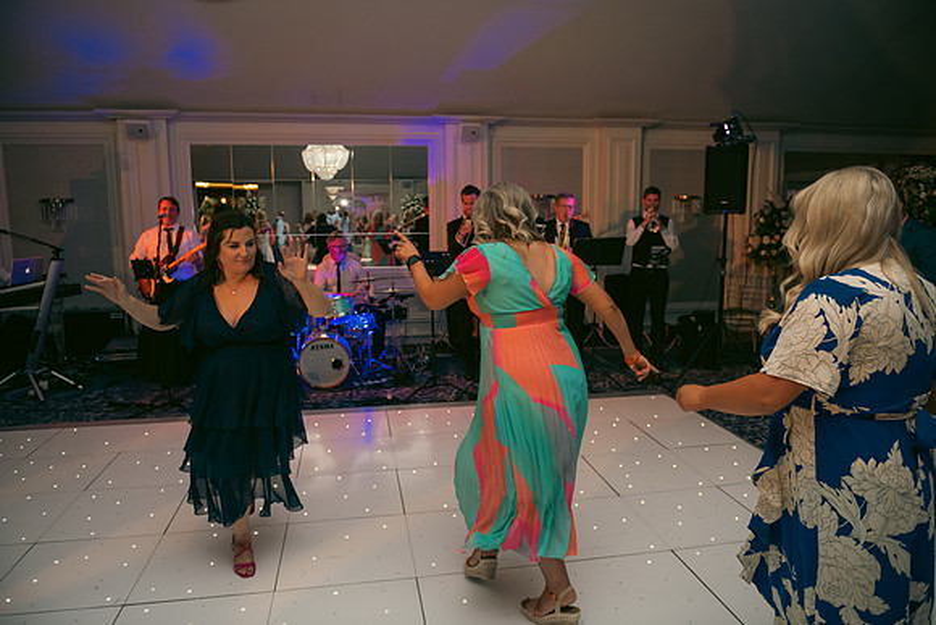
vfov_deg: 53.2
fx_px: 624
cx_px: 468
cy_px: 312
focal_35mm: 24
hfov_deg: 73.7
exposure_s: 1/160
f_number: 3.5
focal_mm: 24
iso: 640
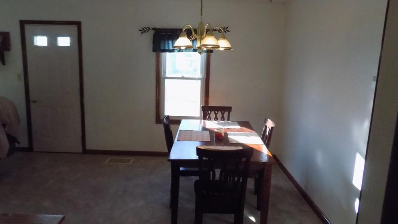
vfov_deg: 44.4
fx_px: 274
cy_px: 109
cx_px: 196
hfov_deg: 71.9
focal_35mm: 26
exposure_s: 1/500
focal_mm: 4
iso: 800
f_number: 3.1
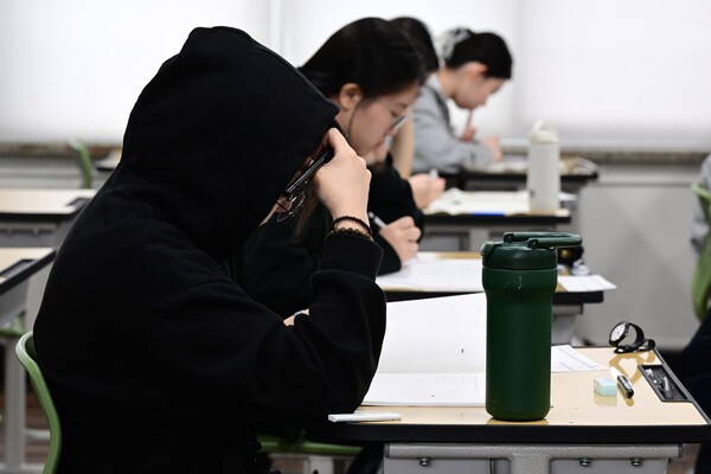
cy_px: 237
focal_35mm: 120
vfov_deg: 11.4
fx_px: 2370
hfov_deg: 17.1
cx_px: 356
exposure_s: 1/160
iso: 4000
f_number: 8
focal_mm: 120
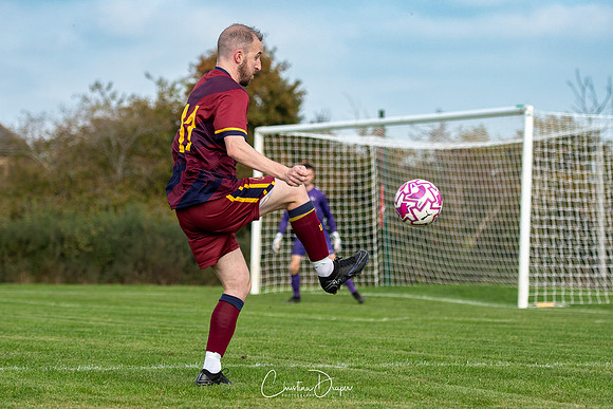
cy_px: 166
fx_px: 2782
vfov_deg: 8.4
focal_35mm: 163
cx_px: 250
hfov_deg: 12.6
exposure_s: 1/4000
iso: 320
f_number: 2.8
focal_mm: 86
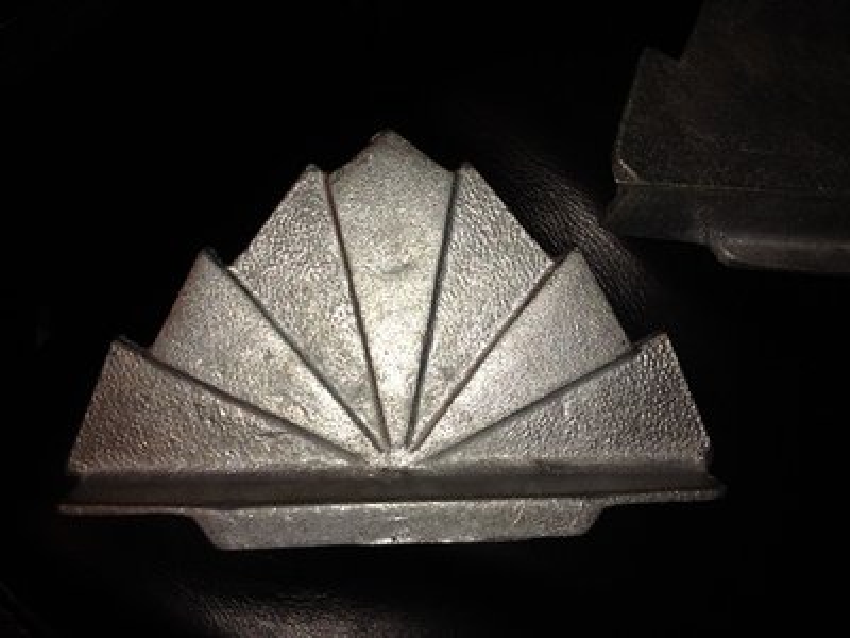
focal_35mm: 35
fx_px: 859
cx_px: 425
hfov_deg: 52.6
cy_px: 319
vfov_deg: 40.7
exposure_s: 1/216
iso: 50
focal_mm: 4.28
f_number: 2.4
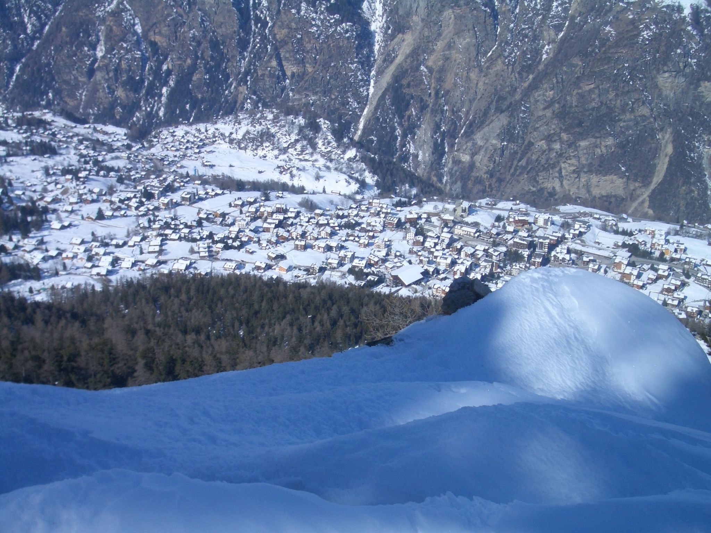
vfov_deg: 29.7
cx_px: 356
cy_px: 266
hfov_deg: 38.9
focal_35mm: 49
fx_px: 1006
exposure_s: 1/800
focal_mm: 8.2
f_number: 5
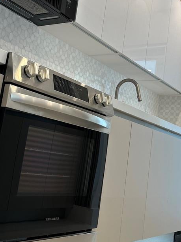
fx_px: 356
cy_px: 94
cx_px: 83
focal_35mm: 51
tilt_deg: +11.1
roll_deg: -8.2
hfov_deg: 28.5
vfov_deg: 37.3
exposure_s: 1/120
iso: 64
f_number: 1.5
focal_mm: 5.7
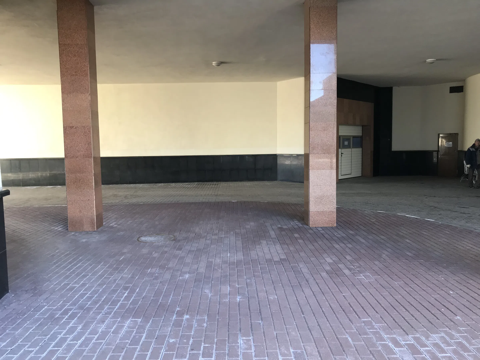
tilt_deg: -5.2
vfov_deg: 49.7
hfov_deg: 63.4
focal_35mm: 28
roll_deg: +1.7
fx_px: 388
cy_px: 180
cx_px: 240
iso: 40
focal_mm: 3.99
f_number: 1.8
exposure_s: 1/100
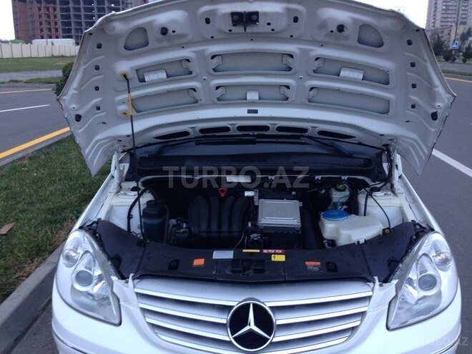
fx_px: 450
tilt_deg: -15.9
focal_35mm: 33
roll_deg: +0.7
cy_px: 177
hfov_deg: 55.4
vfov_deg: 42.9
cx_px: 236
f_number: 2.4
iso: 80
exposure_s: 1/20
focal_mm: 4.12
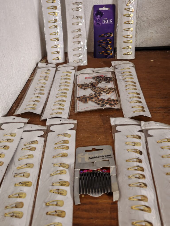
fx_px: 223
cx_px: 85
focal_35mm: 34
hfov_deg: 41.8
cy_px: 113
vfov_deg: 54.0
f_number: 1.9
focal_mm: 6.67
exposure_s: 1/33
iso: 1250
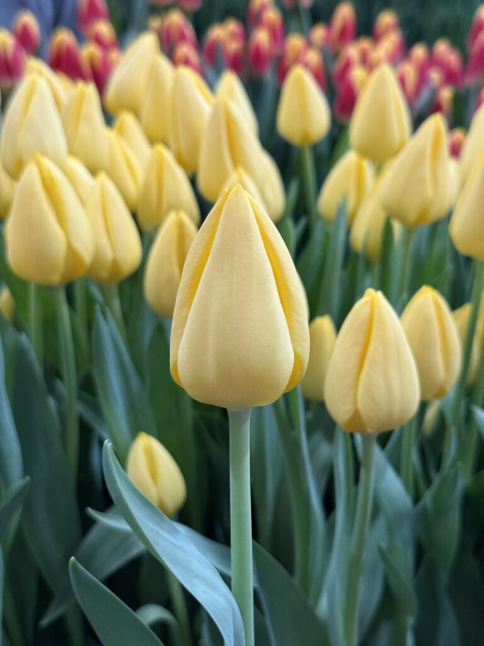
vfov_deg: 39.7
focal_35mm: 48
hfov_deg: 30.3
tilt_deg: -24.5
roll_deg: -0.2
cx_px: 242
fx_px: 895
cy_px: 323
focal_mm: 6.76
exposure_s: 1/33
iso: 200
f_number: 1.78
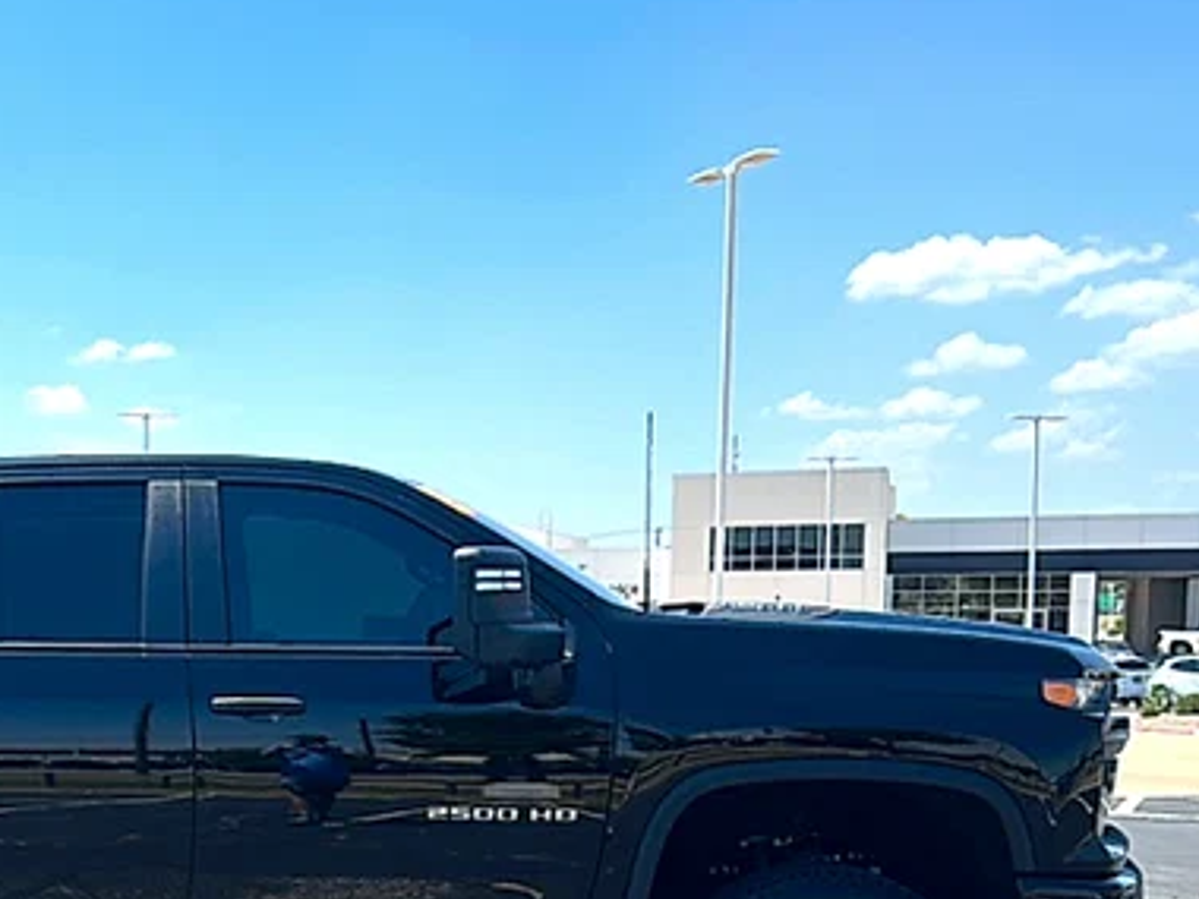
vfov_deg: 30.4
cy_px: 781
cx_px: 110
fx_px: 1593
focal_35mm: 46
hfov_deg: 38.3
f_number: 1.78
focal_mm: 6.86
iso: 80
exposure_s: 1/4219
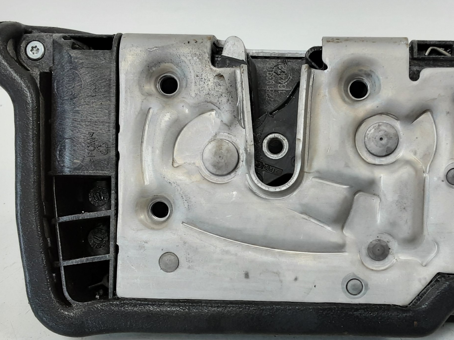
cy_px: 237
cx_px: 295
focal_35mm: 48
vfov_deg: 30.0
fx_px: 630
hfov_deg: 39.3
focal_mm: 2.91
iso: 50
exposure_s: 1/50
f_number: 1.9
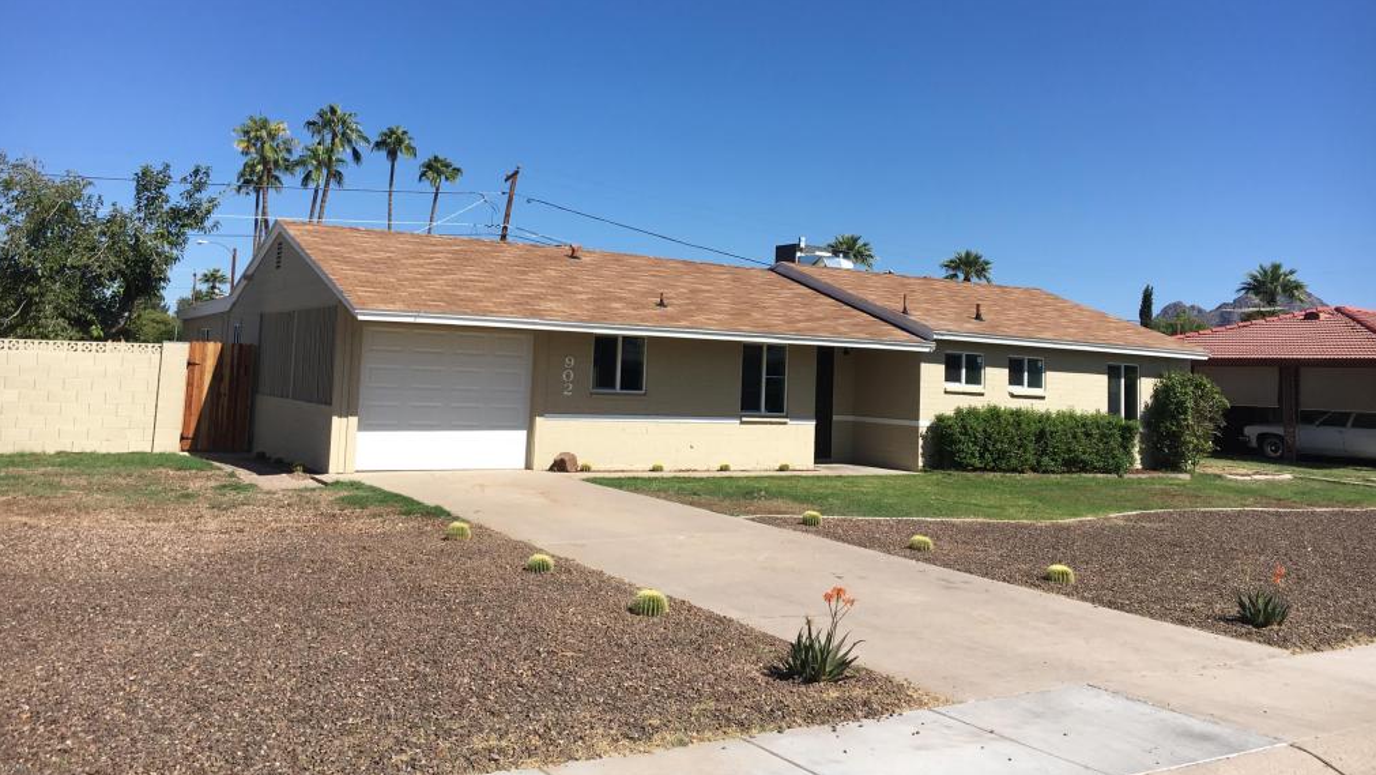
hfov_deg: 61.0
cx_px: 691
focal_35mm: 32
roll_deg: -1.7
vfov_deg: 36.4
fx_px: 1168
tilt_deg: +5.3
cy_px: 278
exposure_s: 1/2198
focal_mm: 4.15
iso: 25
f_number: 2.2
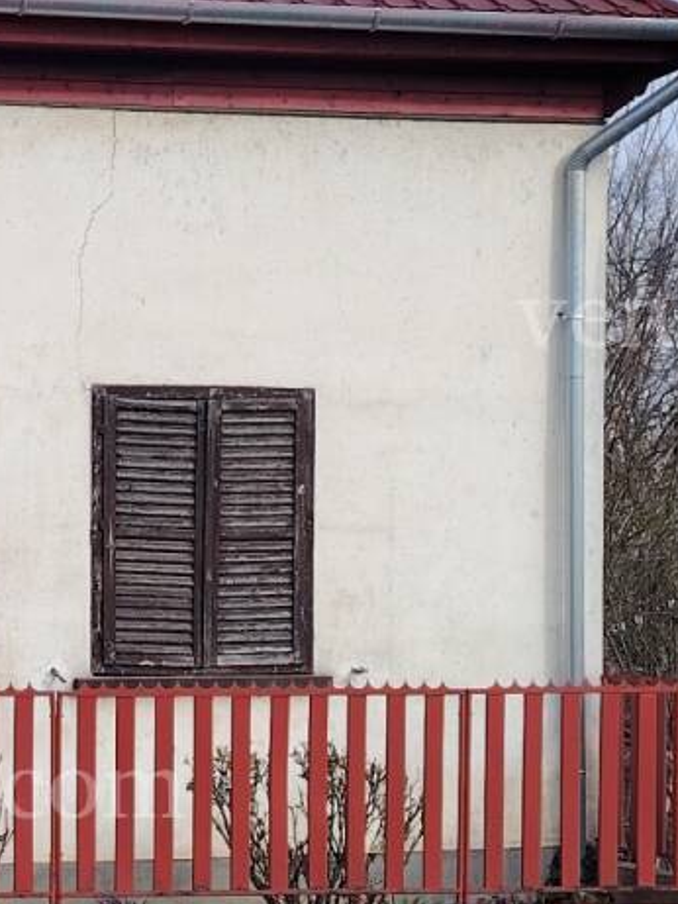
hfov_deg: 14.4
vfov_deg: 19.4
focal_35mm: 100
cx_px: -120
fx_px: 2610
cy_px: 718
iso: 100
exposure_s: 1/562
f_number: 1.75
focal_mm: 5.25
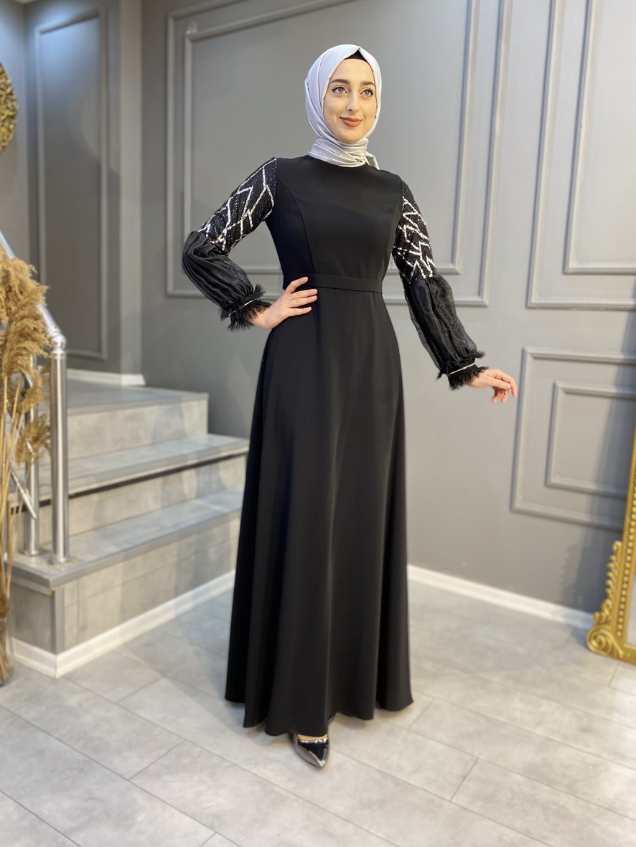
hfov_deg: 51.4
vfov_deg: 65.3
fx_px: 661
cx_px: 322
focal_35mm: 27
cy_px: 420
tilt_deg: -7.6
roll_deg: -1.8
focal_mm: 4.25
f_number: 1.8
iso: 100
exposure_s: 1/50
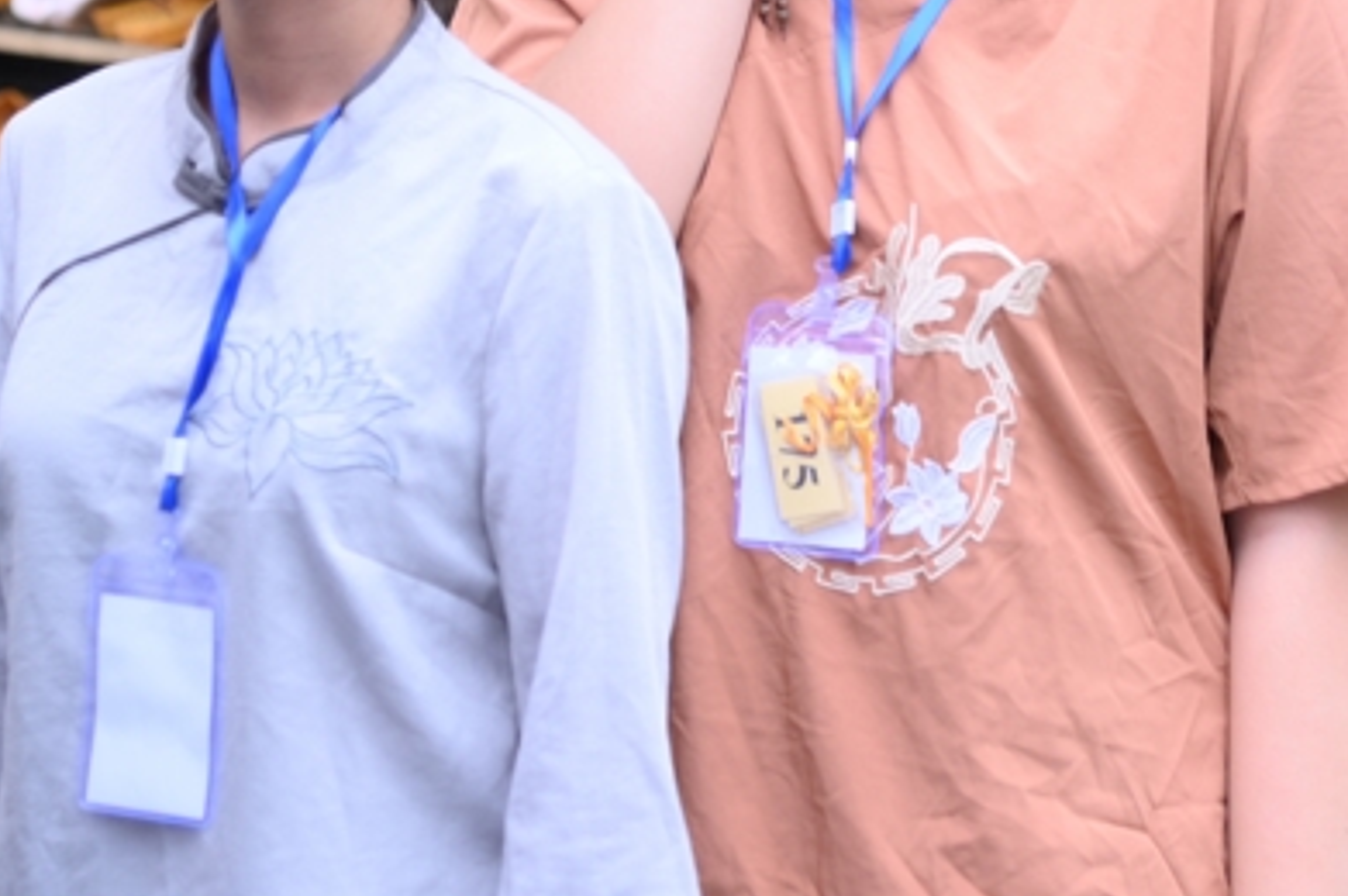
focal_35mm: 175
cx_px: 853
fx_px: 6547
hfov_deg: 11.7
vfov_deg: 7.8
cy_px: -103
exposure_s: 1/500
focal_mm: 70
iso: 320
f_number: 4
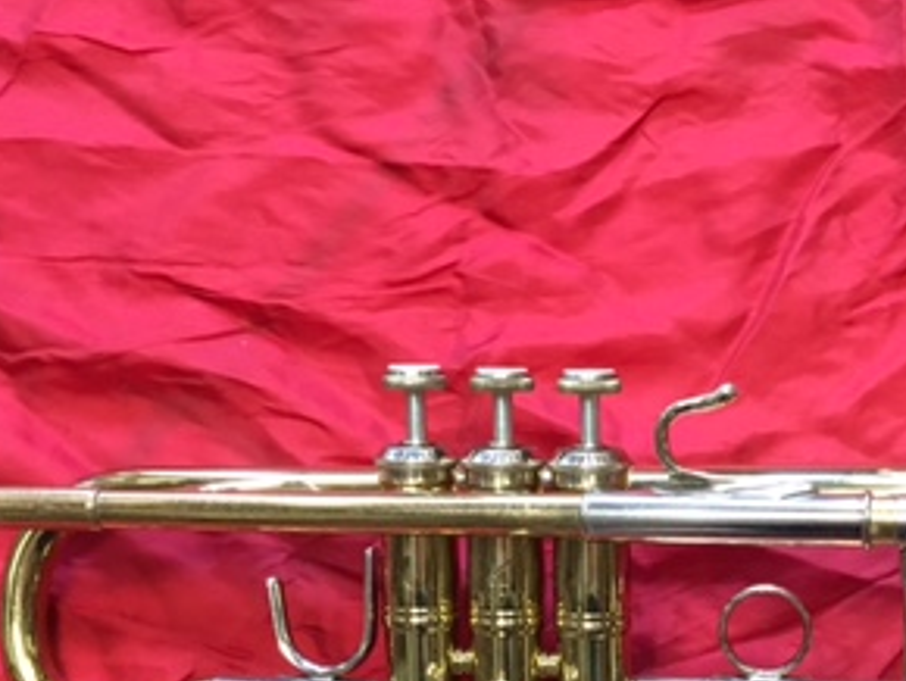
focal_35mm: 64
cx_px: 828
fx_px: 1676
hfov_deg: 28.9
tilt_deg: -78.3
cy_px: 615
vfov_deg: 22.4
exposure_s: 1/25
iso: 200
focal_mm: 4.15
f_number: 2.2
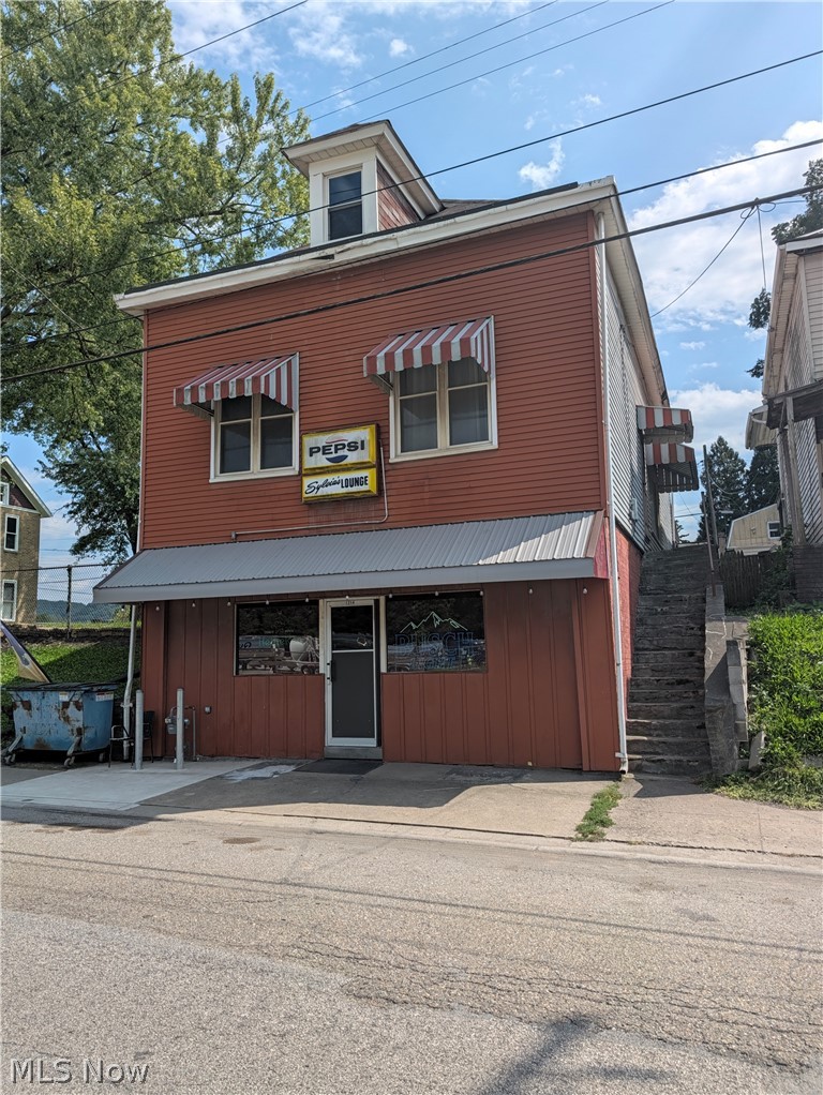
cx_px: 412
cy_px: 548
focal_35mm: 24
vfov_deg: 71.6
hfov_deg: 56.9
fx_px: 760
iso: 24
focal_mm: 6.9
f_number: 1.68
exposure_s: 1/2463
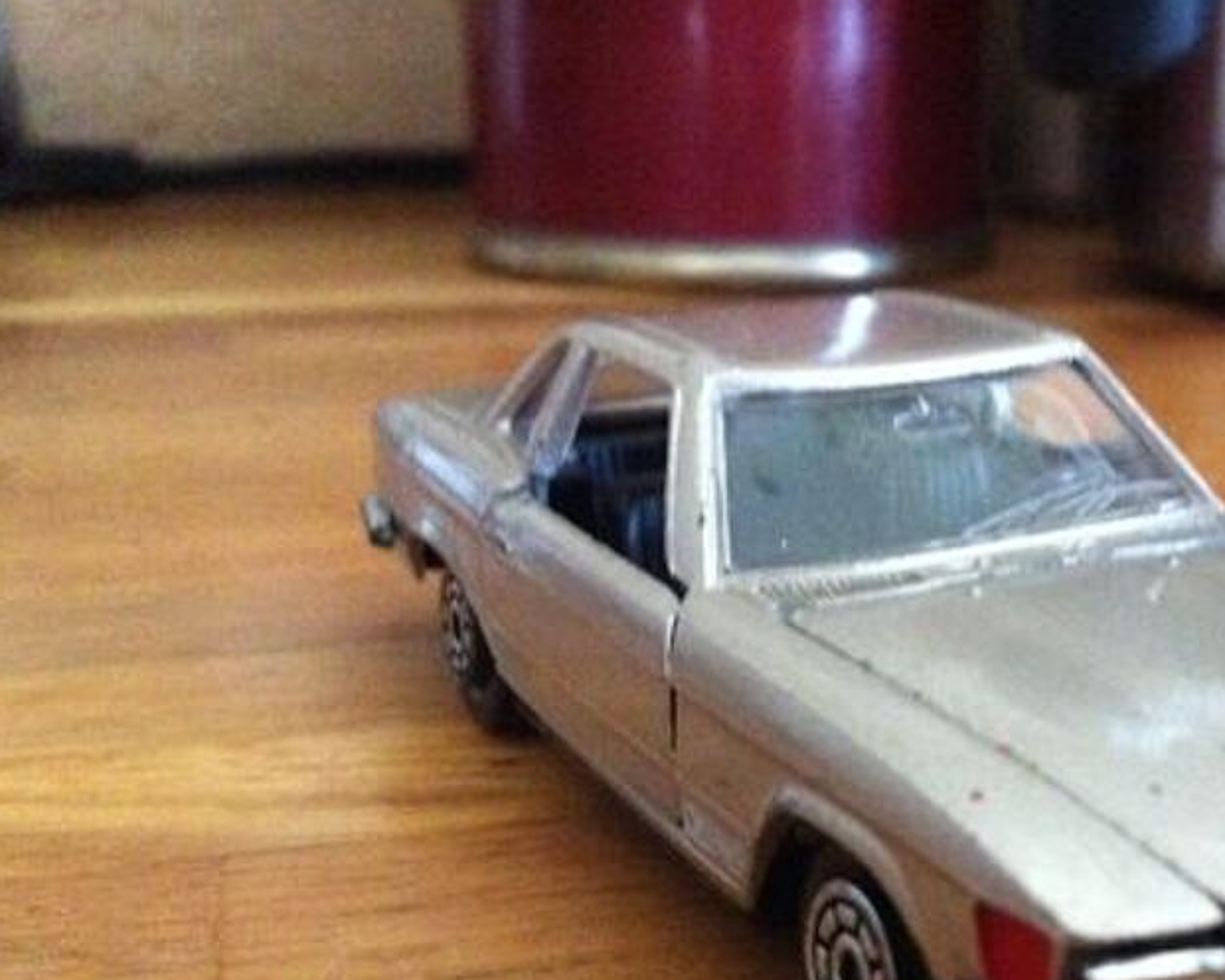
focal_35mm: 55
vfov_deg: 27.4
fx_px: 1994
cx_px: 891
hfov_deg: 33.6
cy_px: 653
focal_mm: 3.85
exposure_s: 1/17
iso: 1000
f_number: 2.8
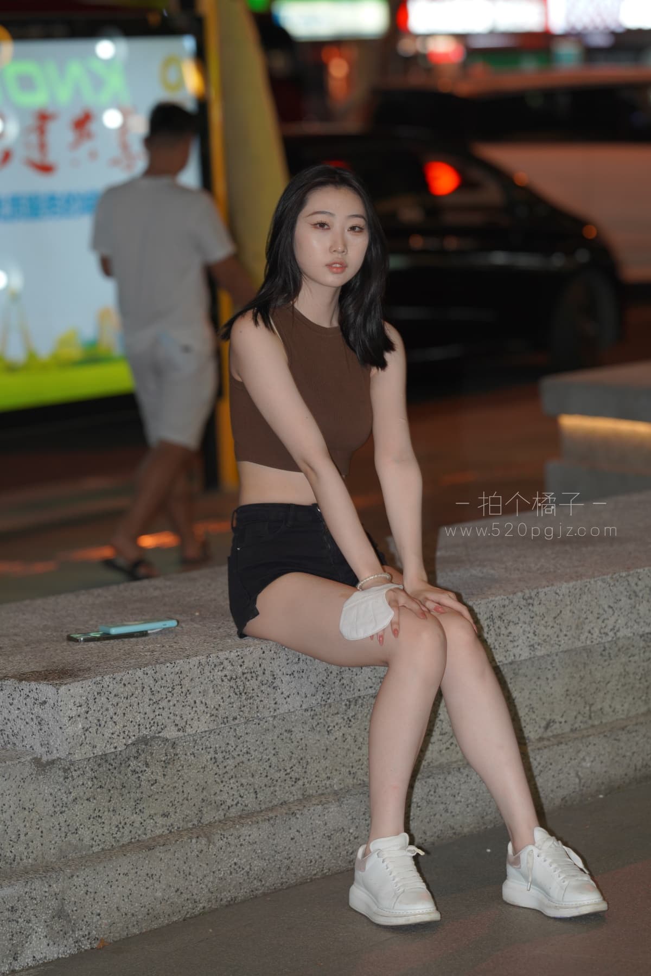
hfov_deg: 10.2
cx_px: 326
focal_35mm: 135
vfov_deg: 15.2
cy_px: 488
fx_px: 3662
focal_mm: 135
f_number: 3.2
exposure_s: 1/200
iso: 640
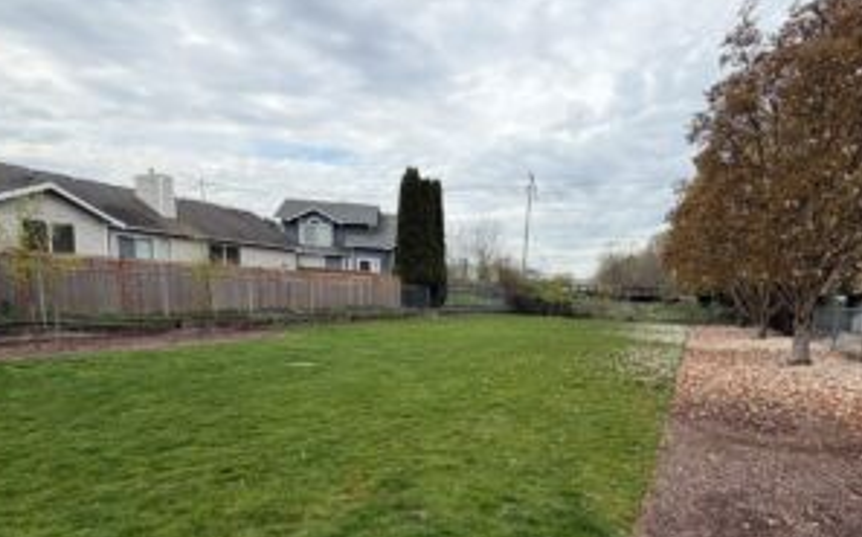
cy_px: 369
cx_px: 493
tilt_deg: -9.3
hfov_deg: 84.6
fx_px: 469
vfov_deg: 57.9
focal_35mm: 20
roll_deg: -2.4
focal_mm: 2.22
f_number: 2.2
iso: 40
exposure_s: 1/502
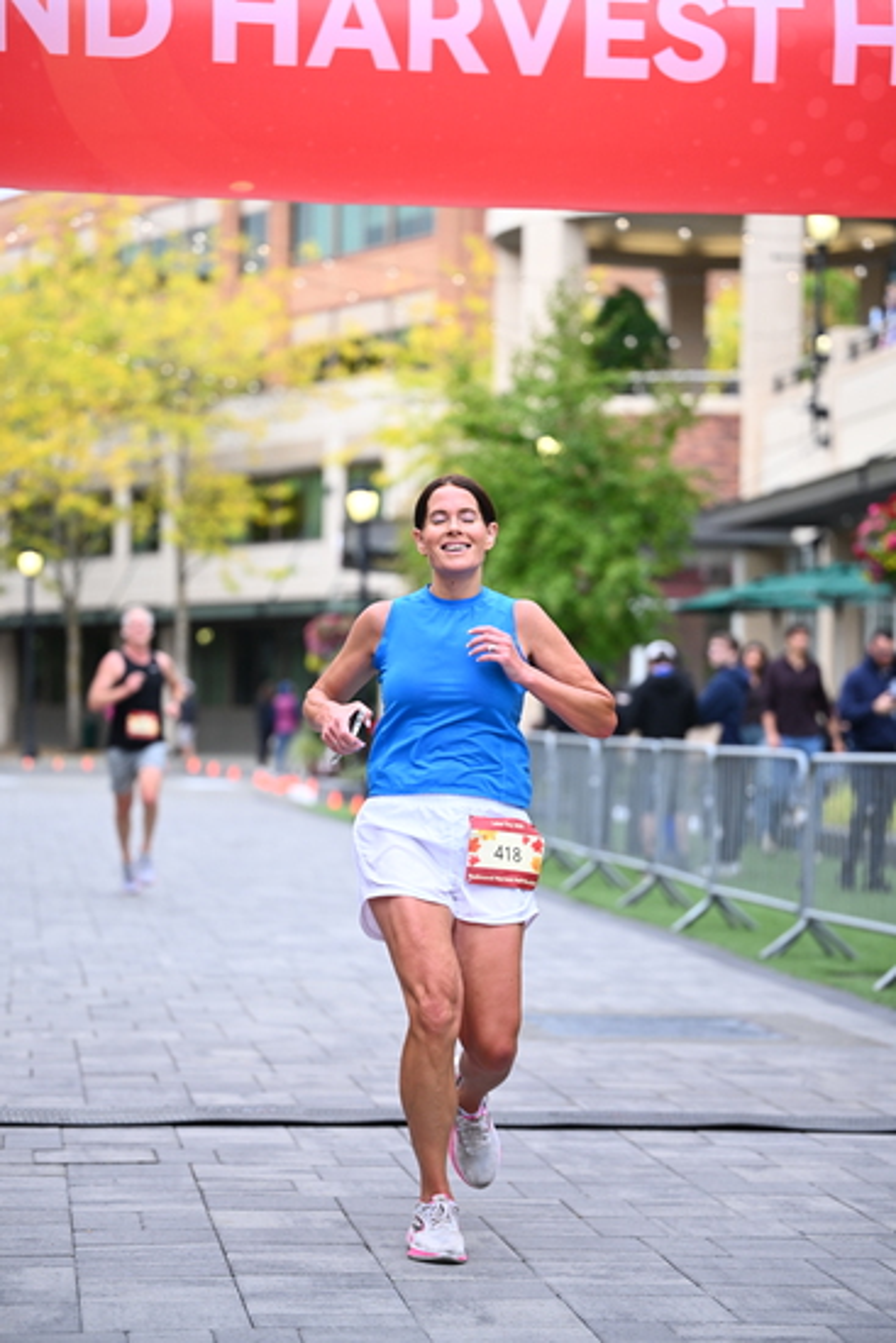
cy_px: 672
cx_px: 448
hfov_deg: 14.3
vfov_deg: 21.2
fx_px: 3581
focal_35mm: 96
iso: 1000
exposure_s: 1/1600
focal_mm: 96
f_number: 2.8
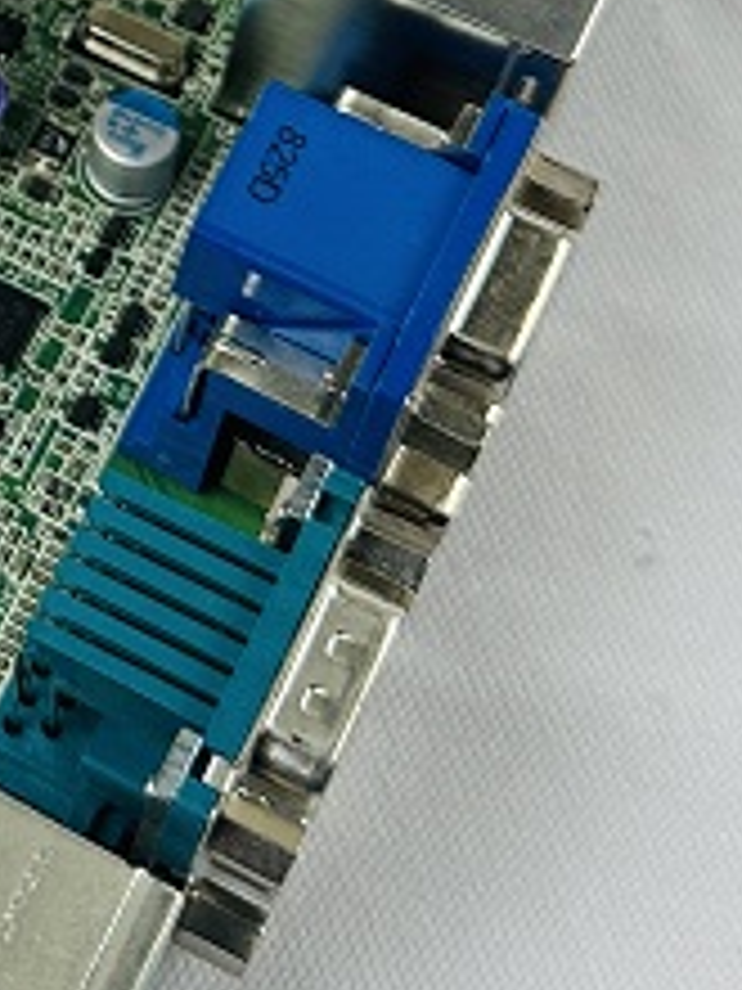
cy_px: -252
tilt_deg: -54.4
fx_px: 3144
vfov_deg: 17.0
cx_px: -504
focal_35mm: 110
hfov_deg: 12.5
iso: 80
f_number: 1.78
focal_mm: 6.86
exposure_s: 1/120
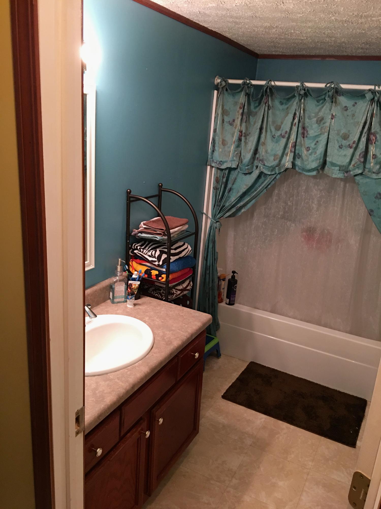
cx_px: 190
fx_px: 426
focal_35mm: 29
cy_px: 254
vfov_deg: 61.7
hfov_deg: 48.2
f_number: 2.2
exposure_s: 1/10
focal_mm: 4.15
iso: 80
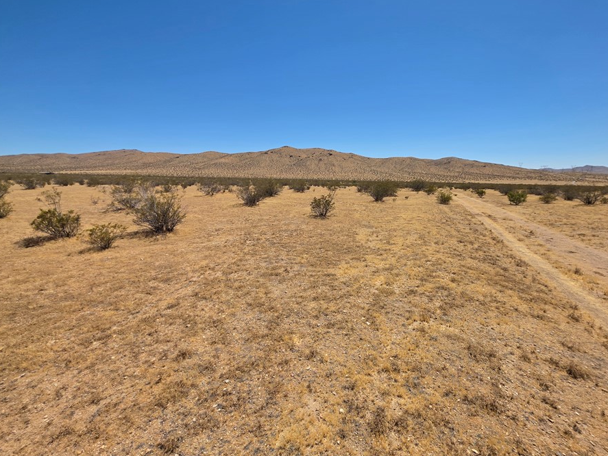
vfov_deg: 81.7
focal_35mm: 15
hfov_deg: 98.1
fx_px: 264
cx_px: 309
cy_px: 213
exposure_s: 1/3354
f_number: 1.9
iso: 40
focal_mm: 2.2
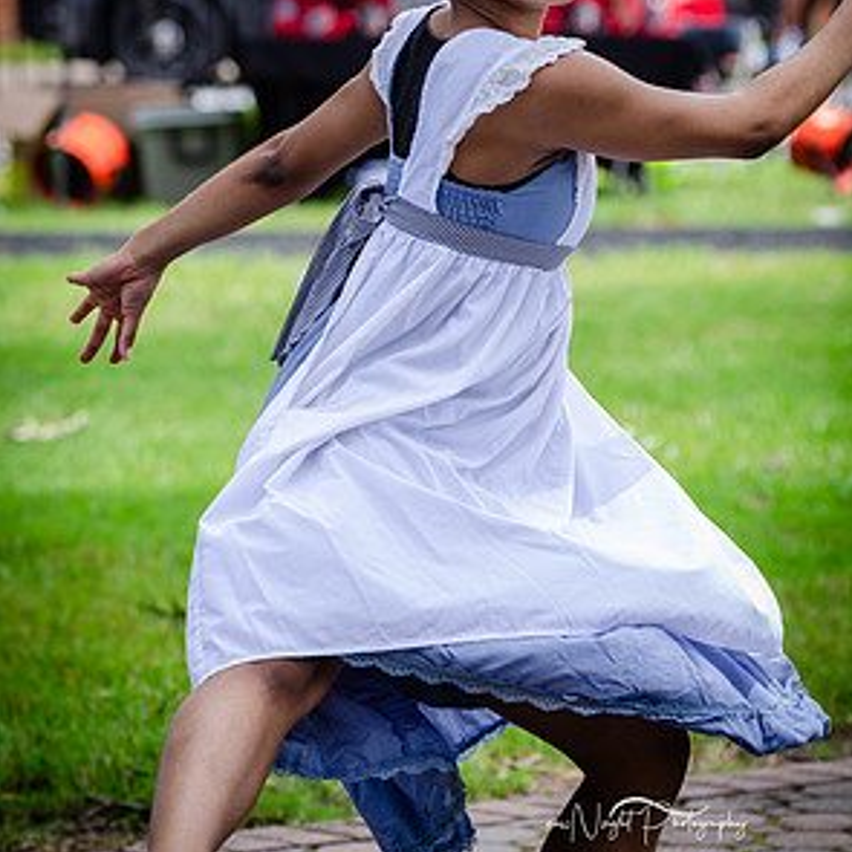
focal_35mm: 252
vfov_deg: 6.9
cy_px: 303
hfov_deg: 6.9
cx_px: 427
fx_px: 7017
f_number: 4
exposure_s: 1/640
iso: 400
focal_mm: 130
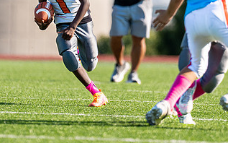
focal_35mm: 616
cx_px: 92
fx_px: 3827
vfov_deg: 2.1
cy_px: 1
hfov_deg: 3.4
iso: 100
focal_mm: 200
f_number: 2.8
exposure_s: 1/1600
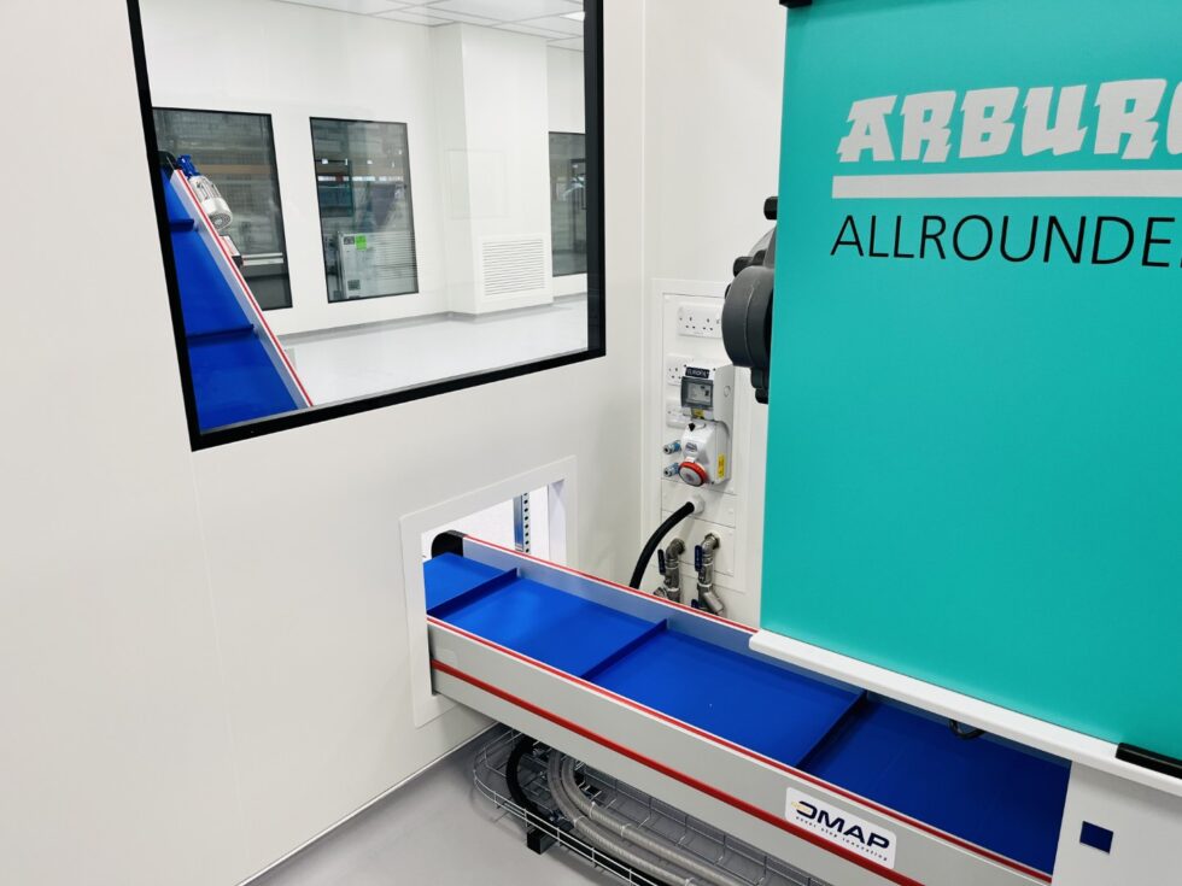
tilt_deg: -16.8
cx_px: 591
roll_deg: +1.0
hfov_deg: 67.3
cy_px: 443
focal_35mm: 26
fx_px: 888
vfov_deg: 53.1
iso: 64
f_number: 1.6
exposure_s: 1/100
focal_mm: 5.1
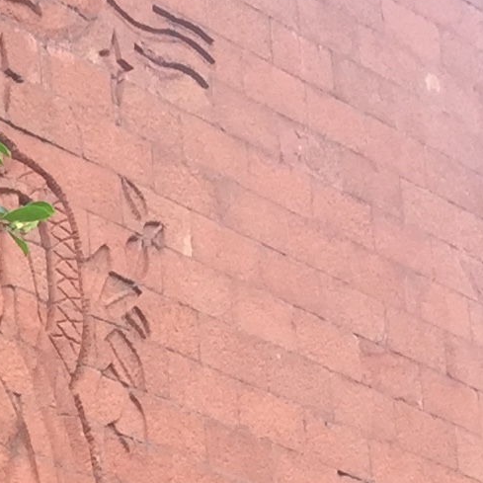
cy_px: 1020
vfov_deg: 9.4
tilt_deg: +14.1
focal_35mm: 171
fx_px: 2699
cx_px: -628
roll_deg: -1.3
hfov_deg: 9.3
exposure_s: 1/276
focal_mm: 4.15
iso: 32
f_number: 2.2
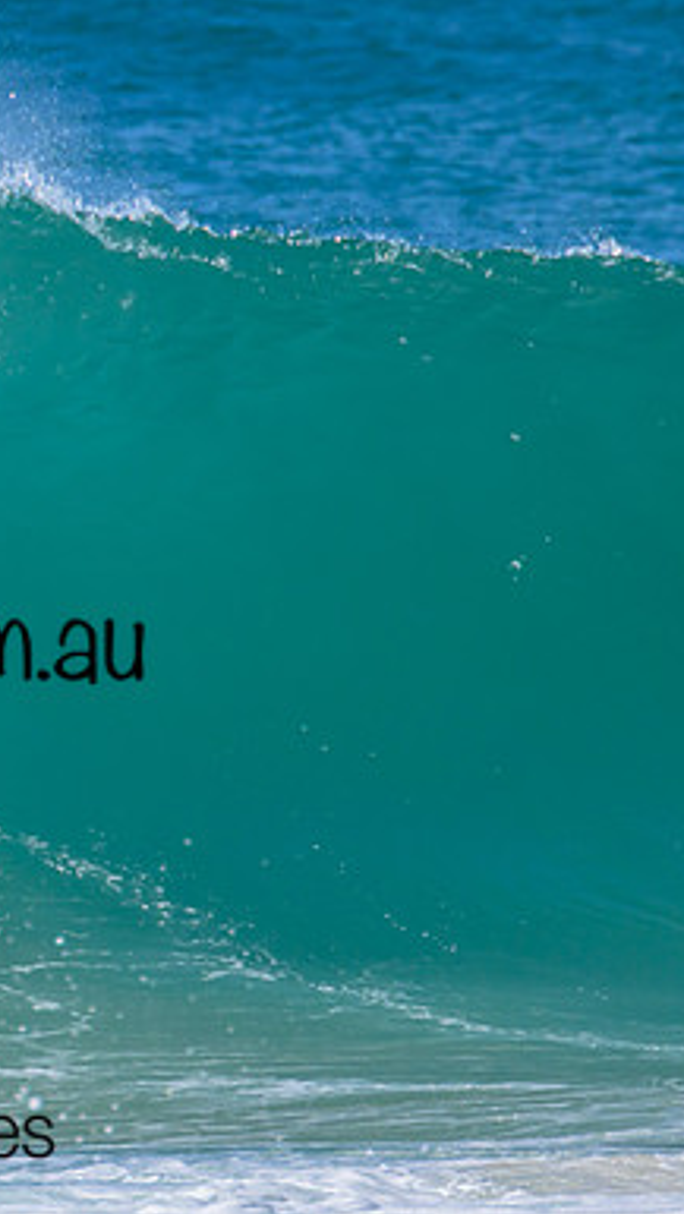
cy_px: 610
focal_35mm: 1443
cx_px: -320
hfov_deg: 0.8
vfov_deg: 1.5
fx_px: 46456
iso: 1000
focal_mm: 800
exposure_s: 1/2000
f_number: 11
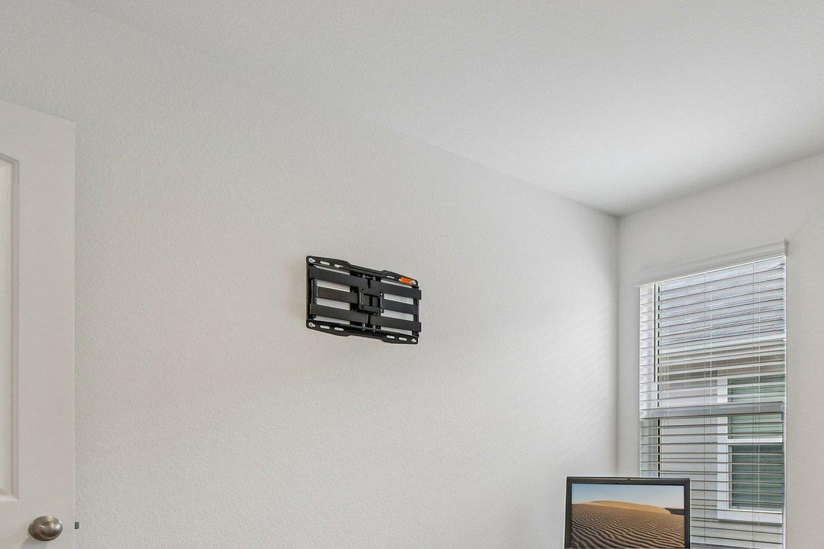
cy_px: 448
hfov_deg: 60.4
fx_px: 618
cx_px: 690
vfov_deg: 45.2
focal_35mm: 27
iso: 400
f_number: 8
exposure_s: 1/20
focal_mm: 10
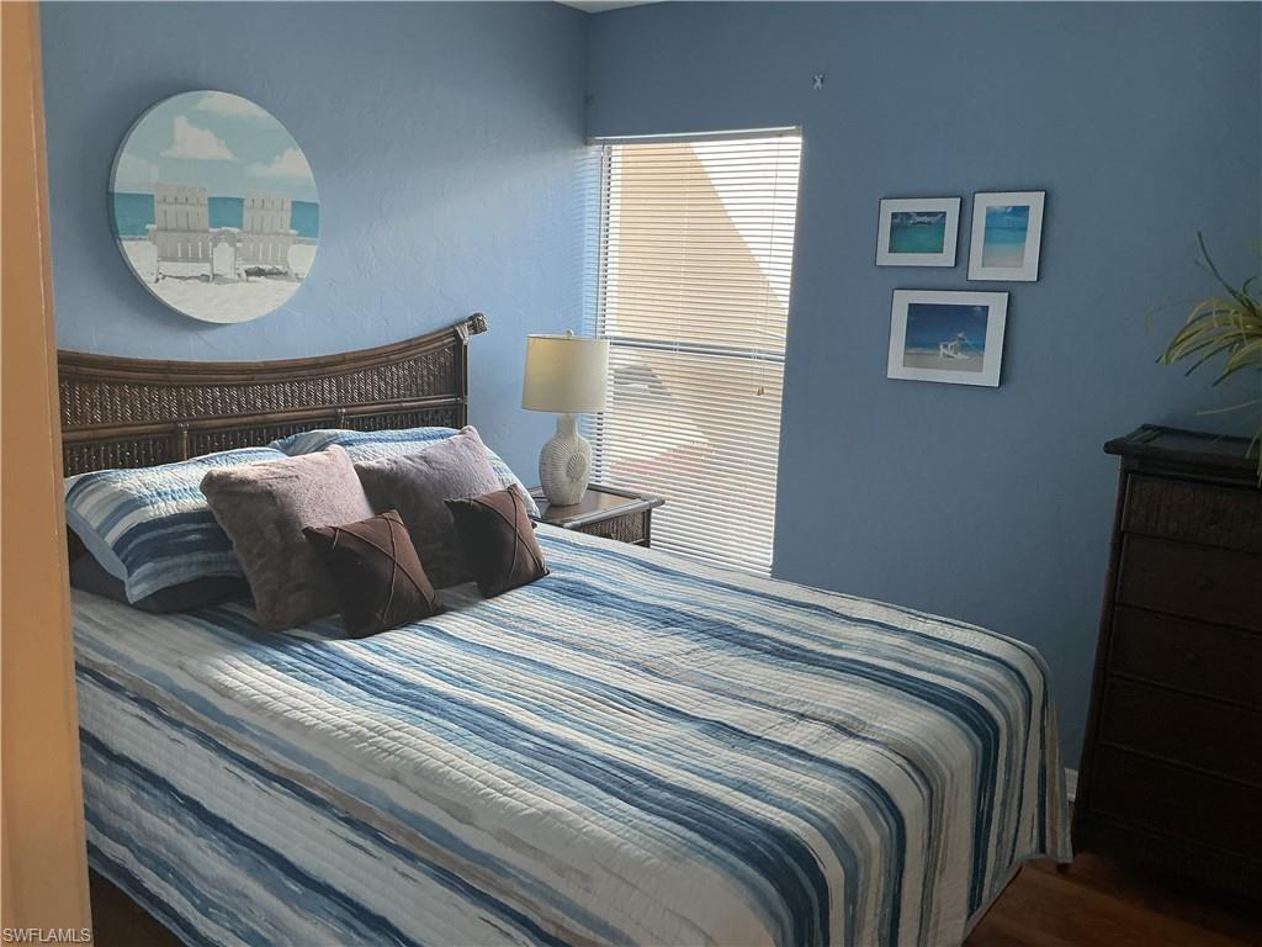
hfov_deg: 61.7
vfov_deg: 48.2
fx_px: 1057
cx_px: 631
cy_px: 474
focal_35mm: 29
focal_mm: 3
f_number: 1.8
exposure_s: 1/60
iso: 80
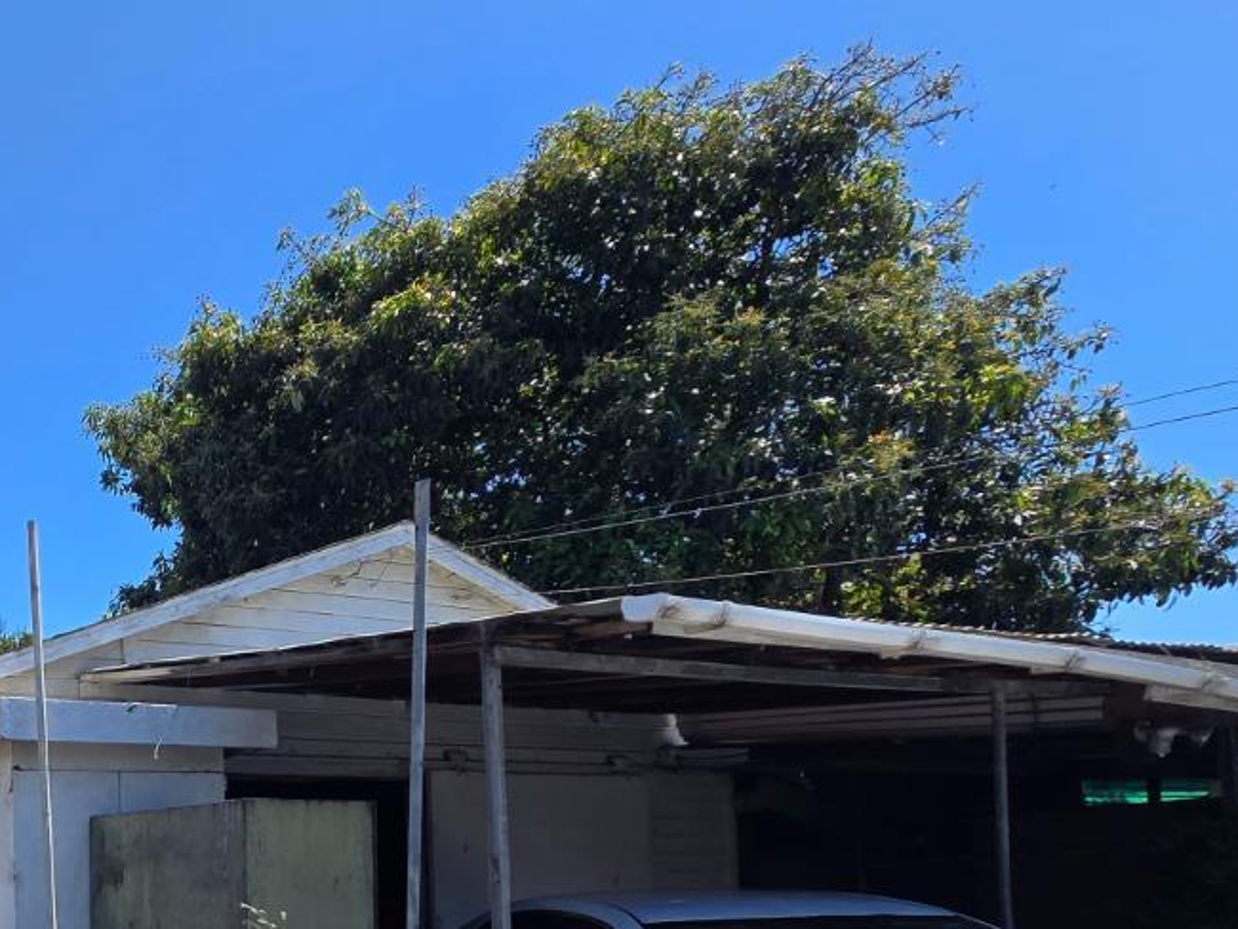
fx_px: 1073
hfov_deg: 46.5
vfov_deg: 42.1
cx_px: -82
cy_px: 873
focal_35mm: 30
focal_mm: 2.2
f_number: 2.2
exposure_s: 1/2175
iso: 50
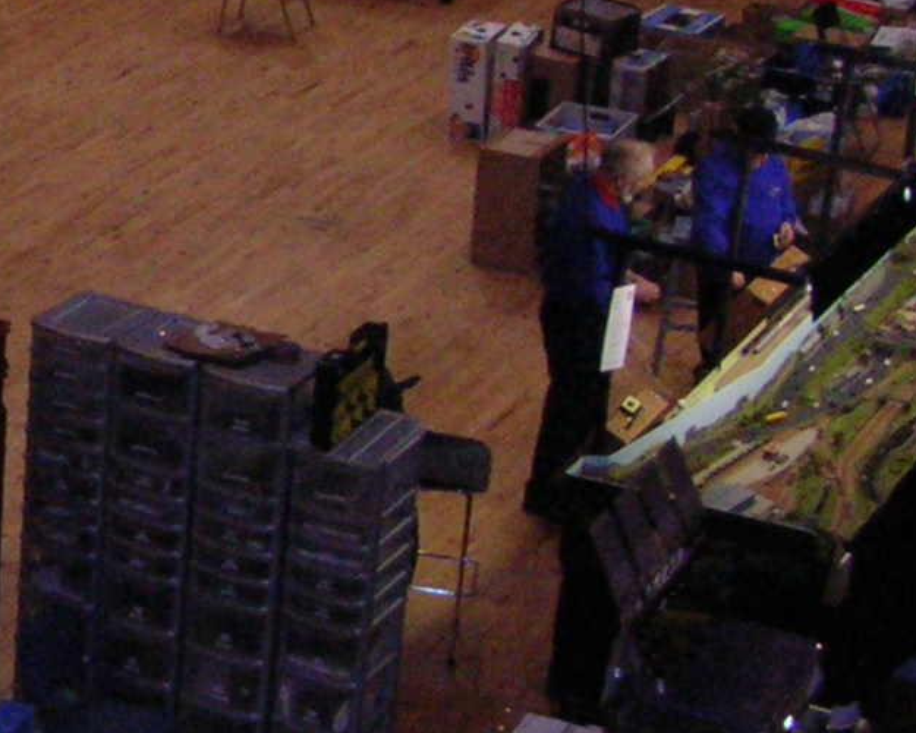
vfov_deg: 12.3
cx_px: -541
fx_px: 3389
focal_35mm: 125
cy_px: 138
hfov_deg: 14.2
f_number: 2.8
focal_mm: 5.8
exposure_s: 1/60.1
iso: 200
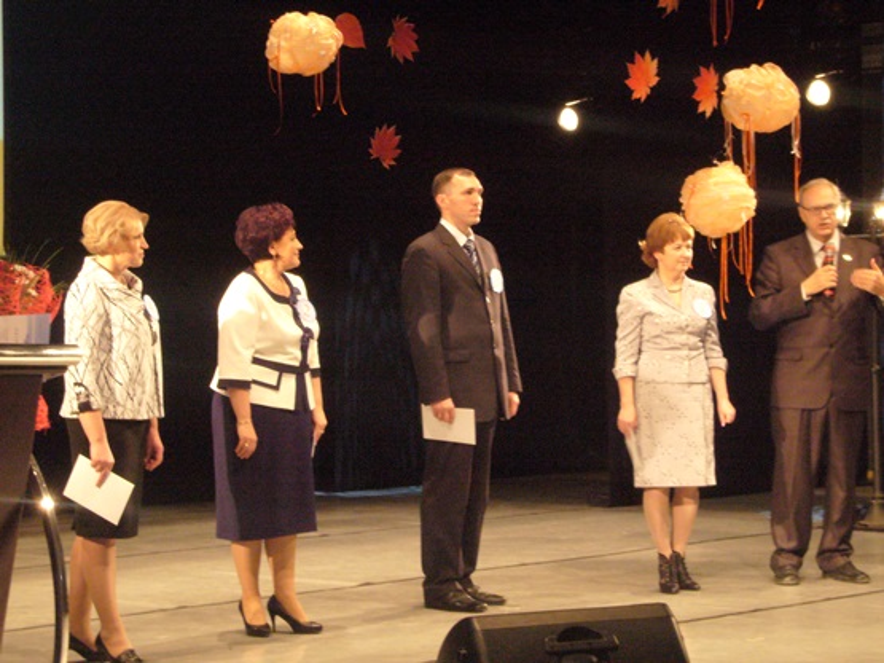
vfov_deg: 15.7
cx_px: 442
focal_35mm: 94
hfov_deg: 20.9
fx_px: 2400
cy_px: 332
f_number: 5.3
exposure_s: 1/15
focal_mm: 15.5
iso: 400
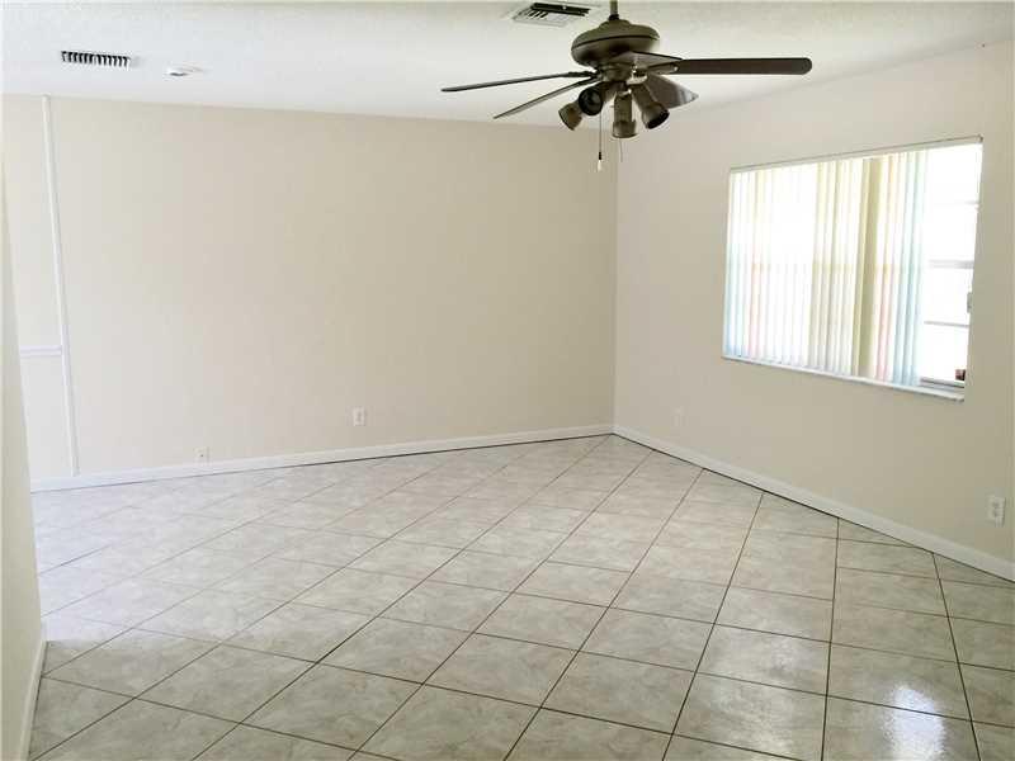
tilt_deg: -10.3
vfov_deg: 48.2
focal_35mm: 29
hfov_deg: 61.7
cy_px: 380
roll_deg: -0.3
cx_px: 508
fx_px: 850
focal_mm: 4.15
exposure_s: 1/30
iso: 32
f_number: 2.2
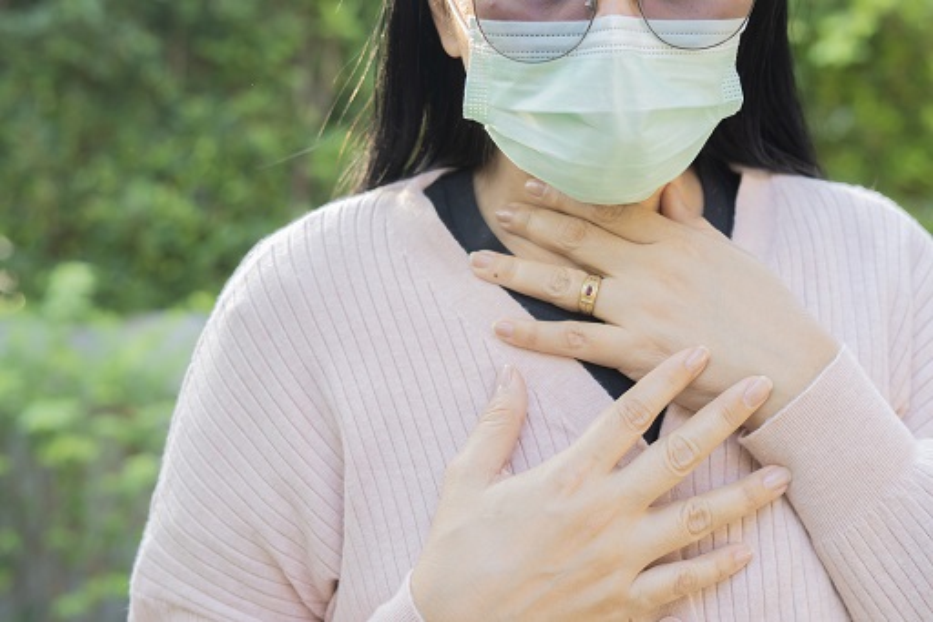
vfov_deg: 20.1
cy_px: 311
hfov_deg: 29.9
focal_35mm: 68
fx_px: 1749
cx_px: 466
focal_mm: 45
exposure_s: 1/320
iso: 250
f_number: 2.8
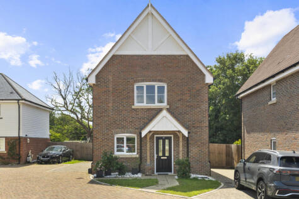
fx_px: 270
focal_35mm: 32
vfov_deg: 40.6
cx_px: 150
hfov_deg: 57.9
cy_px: 100
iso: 320
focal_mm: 32.5
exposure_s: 1/200
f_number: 8
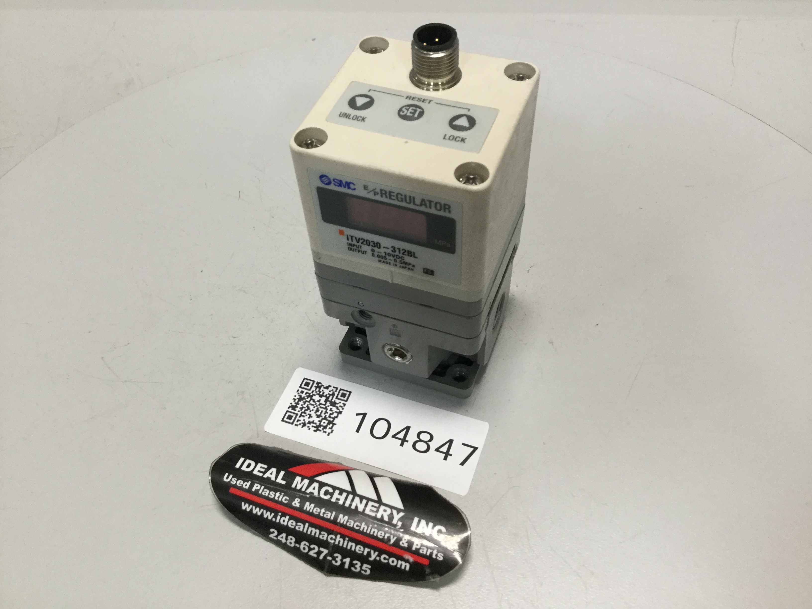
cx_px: 406
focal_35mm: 31
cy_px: 304
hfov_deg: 58.4
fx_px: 727
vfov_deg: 45.4
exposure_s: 1/30
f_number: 2.4
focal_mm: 3.3
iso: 40
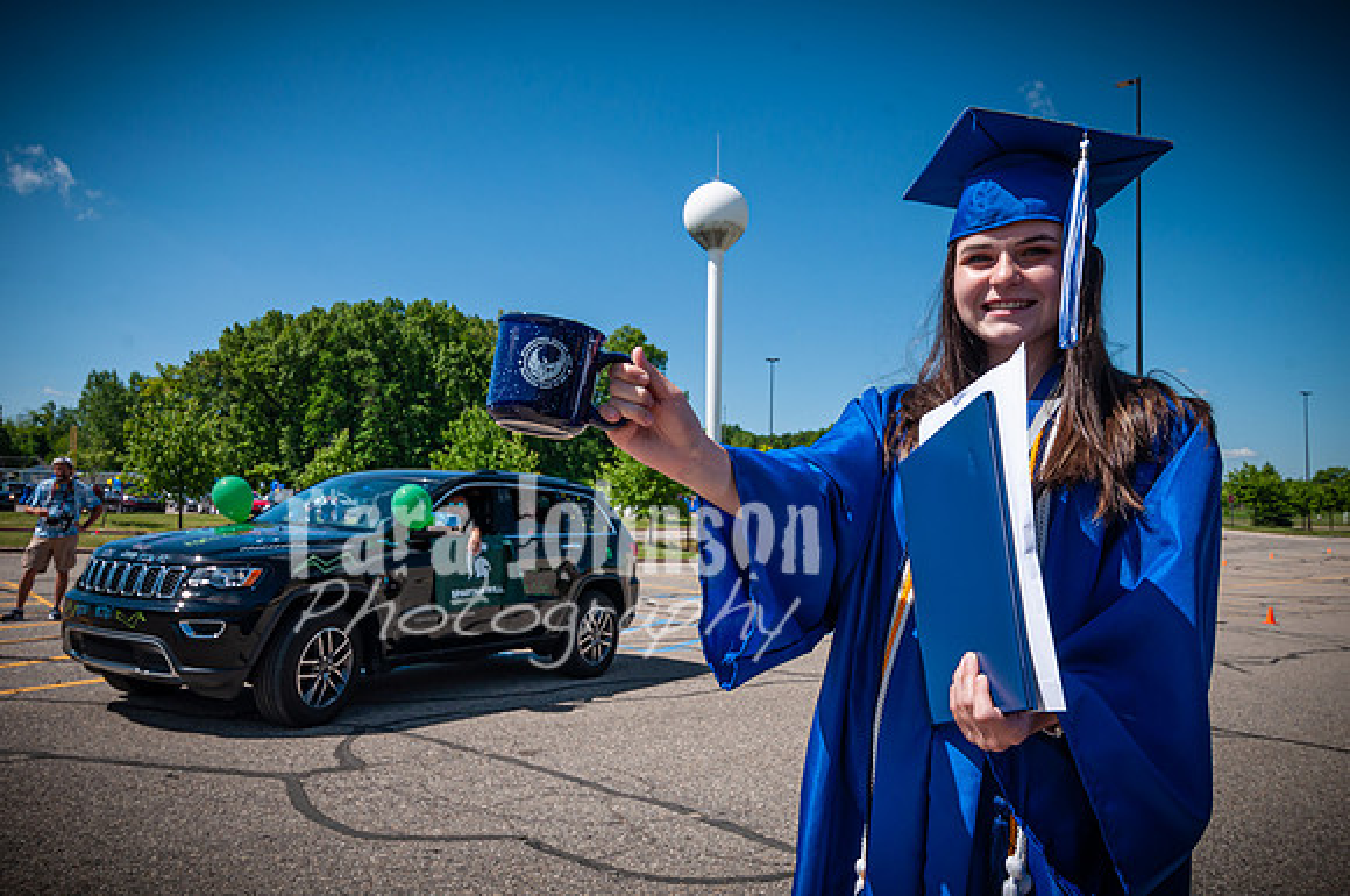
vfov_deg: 47.8
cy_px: 448
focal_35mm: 27
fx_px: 1011
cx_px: 675
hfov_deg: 67.5
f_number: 10
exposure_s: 1/400
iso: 200
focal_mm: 18
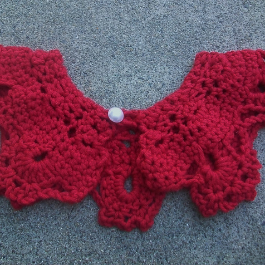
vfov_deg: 43.9
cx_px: 127
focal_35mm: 38
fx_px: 329
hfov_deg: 43.9
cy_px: 132
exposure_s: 1/60
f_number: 2.8
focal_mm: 5.7
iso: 160
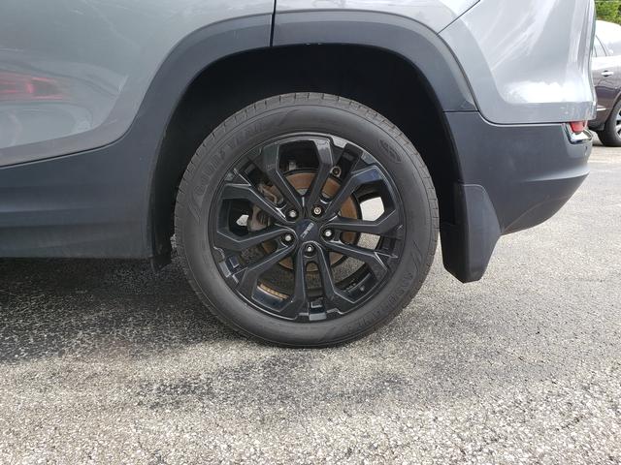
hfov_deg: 67.3
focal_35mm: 26
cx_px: 310
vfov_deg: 53.1
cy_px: 232
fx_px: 466
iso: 50
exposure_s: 1/127
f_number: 2.4
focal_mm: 4.3
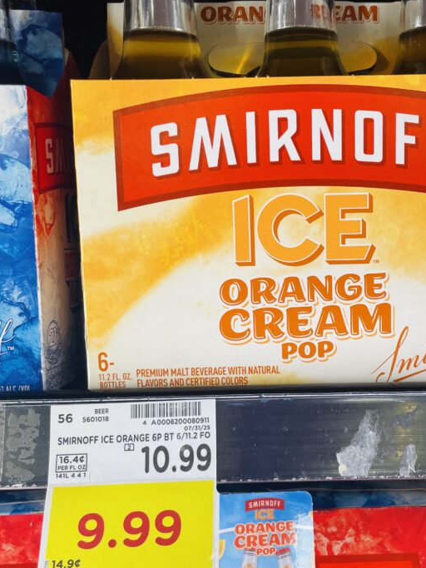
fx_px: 640
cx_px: 284
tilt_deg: -5.6
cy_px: 315
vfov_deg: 47.8
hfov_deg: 36.4
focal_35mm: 39
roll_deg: +0.7
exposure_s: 1/120
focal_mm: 4.2
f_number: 1.6
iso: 64
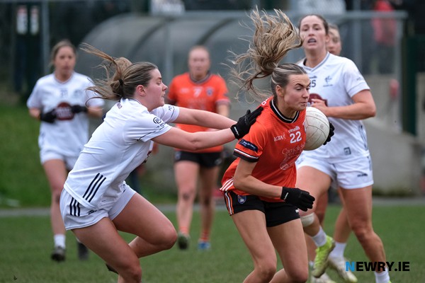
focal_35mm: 559
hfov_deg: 3.7
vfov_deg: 2.5
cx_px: 212
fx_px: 6599
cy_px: 142
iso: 1600
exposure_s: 1/1000
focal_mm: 372.6
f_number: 5.6
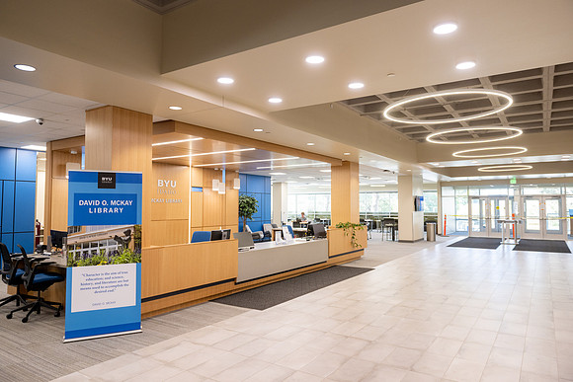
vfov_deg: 53.2
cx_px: 286
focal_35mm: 24
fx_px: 382
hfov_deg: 73.7
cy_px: 191
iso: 640
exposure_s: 1/100
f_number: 5
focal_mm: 24
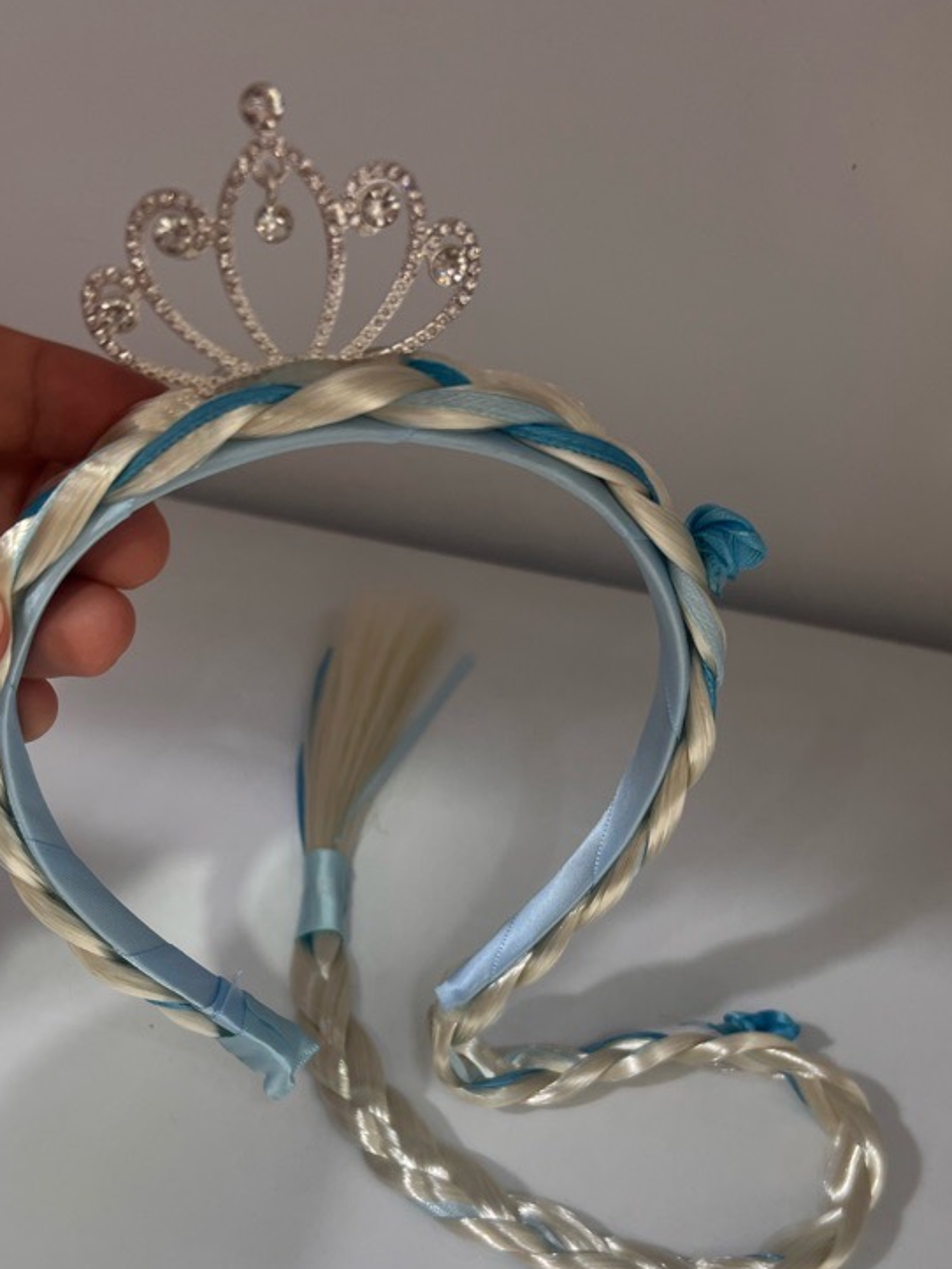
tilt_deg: -54.3
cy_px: 863
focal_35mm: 36
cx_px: 402
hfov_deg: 39.6
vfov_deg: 50.3
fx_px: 1319
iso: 50
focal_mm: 5.7
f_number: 1.5
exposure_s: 1/100
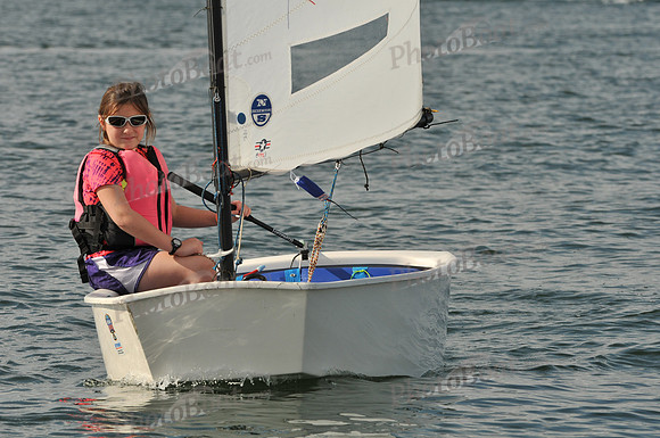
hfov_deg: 6.6
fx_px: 5767
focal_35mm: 315
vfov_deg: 4.4
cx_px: 330
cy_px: 219
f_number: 9
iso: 200
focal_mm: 210
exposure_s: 1/640
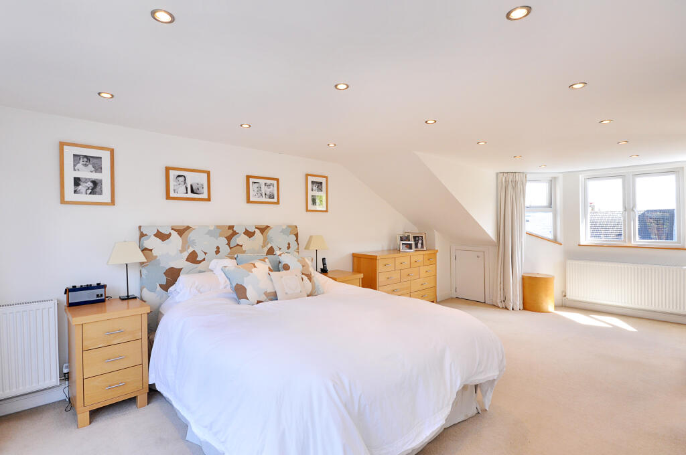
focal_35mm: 15
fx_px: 285
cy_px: 228
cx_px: 343
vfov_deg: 77.2
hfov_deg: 100.5
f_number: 10
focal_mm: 10
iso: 400
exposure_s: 1/30
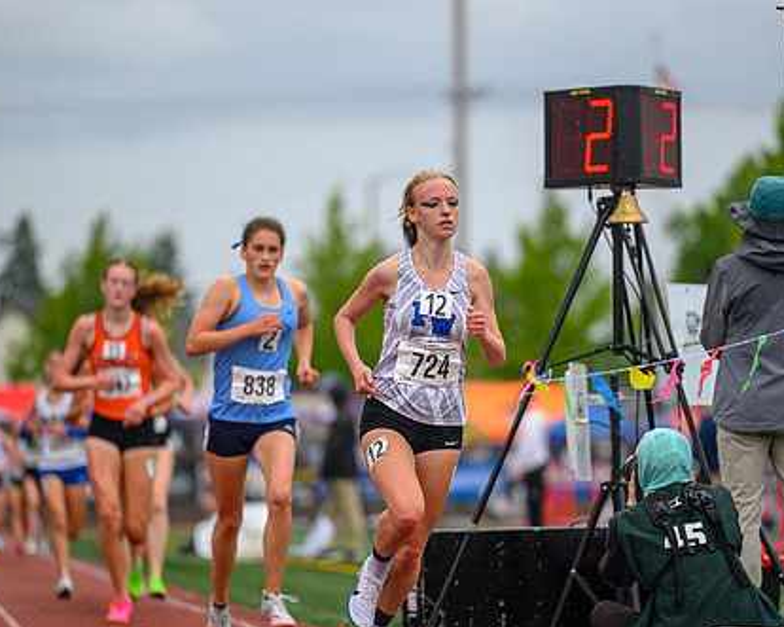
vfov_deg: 5.9
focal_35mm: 263
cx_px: 432
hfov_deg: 7.4
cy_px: 363
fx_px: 6101
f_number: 2.8
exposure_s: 1/2000
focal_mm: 200
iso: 140
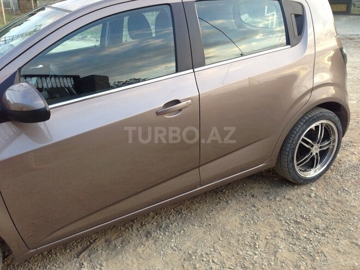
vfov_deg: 42.9
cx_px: 180
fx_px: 343
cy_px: 135
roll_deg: -0.3
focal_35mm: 33
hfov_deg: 55.4
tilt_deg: -18.6
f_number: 2.4
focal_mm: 4.12
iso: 80
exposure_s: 1/120
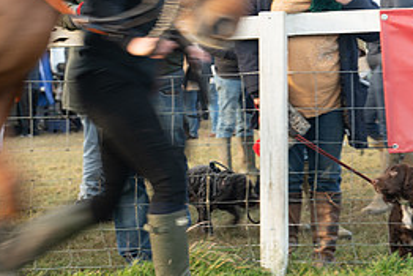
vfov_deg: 11.1
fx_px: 1423
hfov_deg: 16.3
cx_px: 389
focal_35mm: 124
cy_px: 170
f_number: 5
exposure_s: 1/30
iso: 100
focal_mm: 56
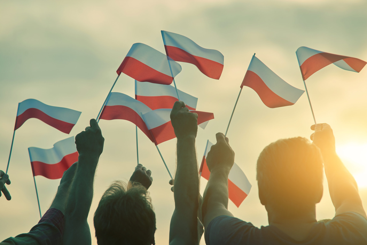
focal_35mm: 185
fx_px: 1887
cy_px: 122
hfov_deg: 11.1
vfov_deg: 7.4
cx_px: 184
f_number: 5.6
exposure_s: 1/400
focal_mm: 185
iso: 100
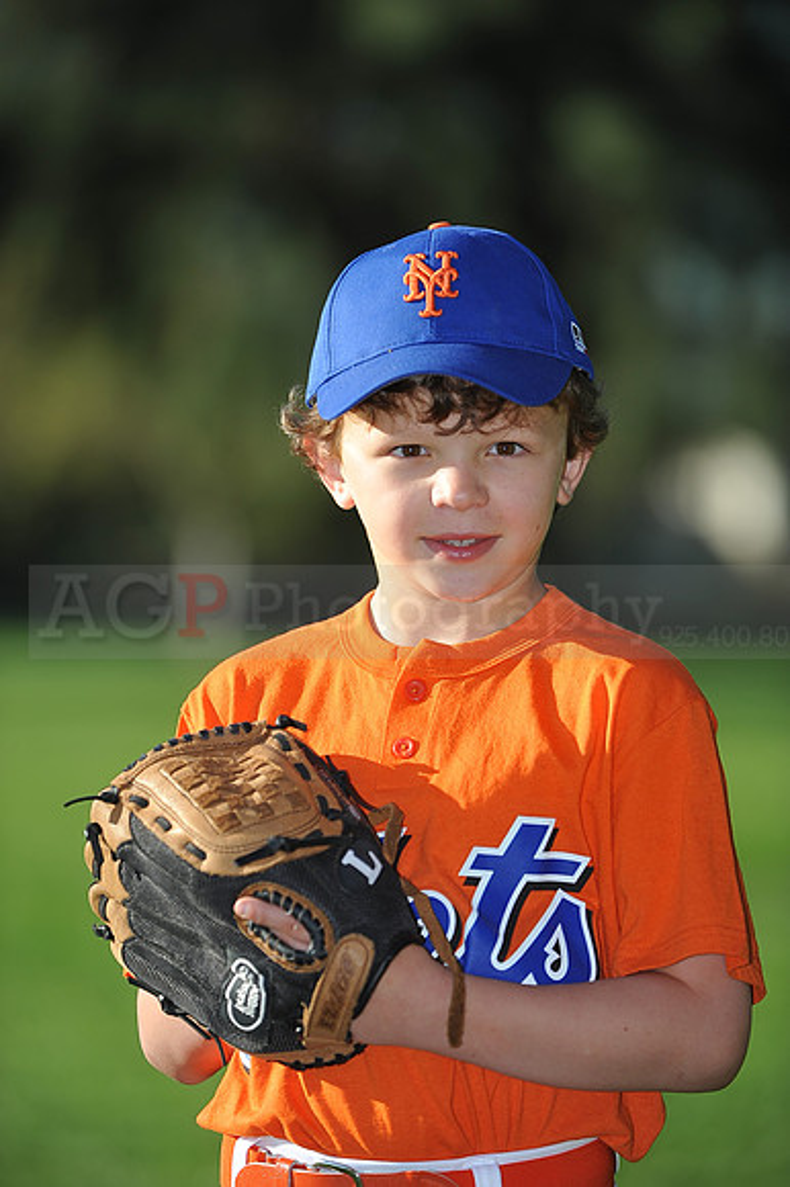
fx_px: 6591
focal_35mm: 200
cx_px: 395
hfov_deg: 6.9
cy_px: 594
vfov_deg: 10.3
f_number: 4
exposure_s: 1/1250
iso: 200
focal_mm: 200
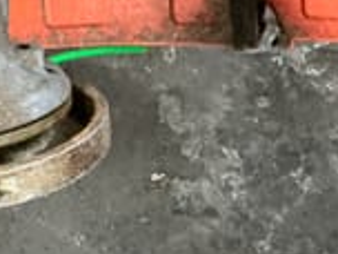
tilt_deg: -57.3
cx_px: 67
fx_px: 898
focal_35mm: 92
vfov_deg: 16.1
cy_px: 130
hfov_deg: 21.1
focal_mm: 3
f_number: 1.8
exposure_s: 1/35
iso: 320
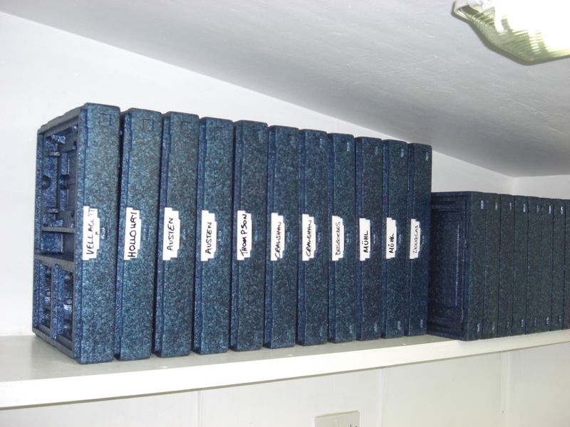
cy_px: 214
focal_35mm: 38
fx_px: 626
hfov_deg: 49.0
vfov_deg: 37.7
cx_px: 285
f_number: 2.8
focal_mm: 7.9
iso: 200
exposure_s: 1/60
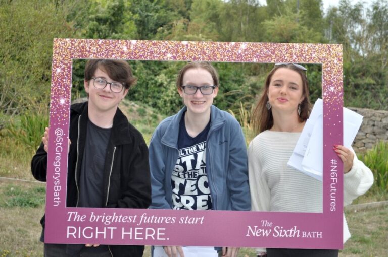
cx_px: 194
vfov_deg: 18.1
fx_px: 807
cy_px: 128
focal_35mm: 75
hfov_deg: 27.0
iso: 200
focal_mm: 50
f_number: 5.6
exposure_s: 1/200
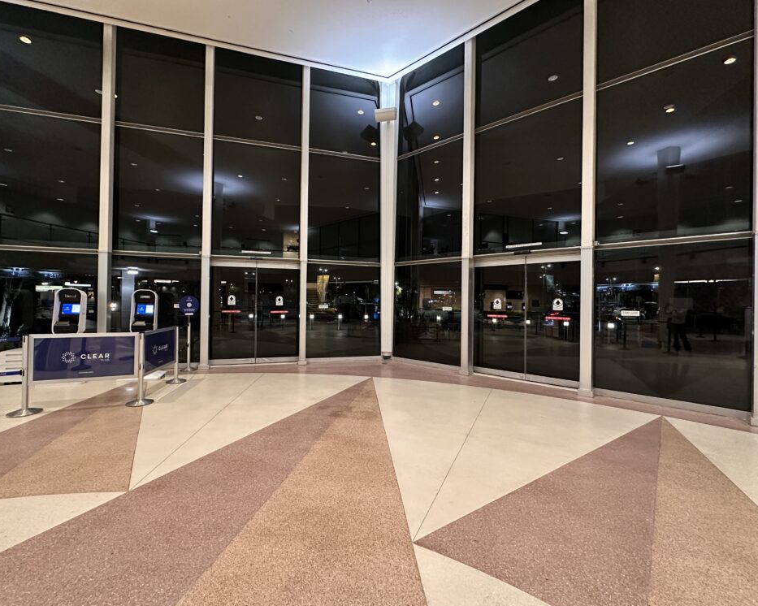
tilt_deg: -0.2
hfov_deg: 96.7
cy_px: 299
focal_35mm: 15
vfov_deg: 84.0
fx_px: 336
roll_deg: -0.9
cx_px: 359
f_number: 2.2
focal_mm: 2.22
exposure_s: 1/60
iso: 1000
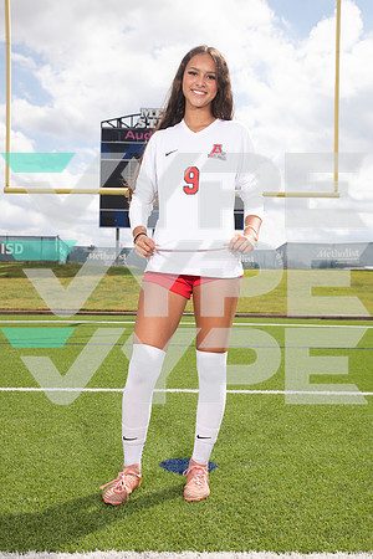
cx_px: 186
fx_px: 622
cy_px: 280
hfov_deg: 33.4
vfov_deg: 48.5
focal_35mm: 40
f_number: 7.1
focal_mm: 40
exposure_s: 1/400
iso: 125
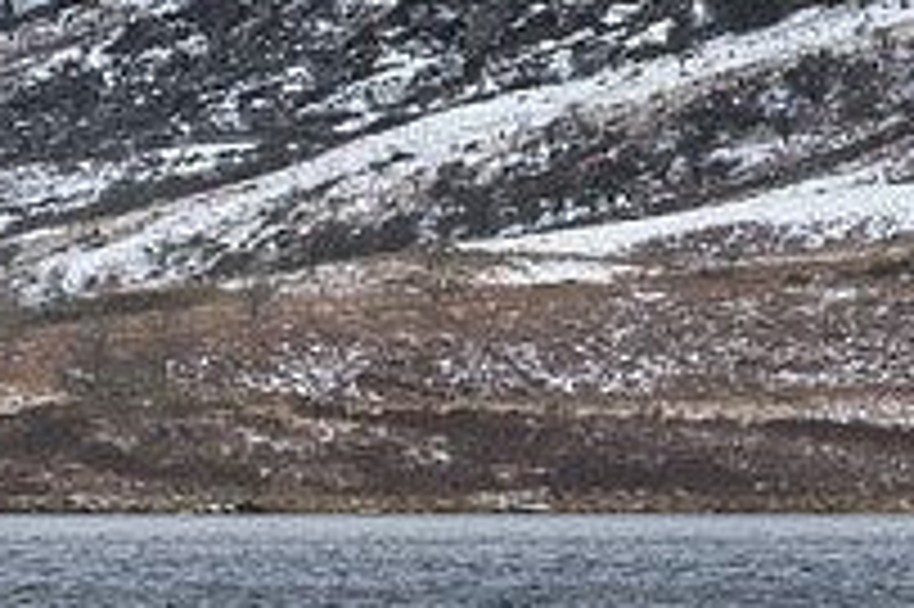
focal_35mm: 671
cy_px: -324
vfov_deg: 2.0
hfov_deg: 3.0
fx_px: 17022
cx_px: -1292
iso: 100
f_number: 11
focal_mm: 85
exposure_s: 1/13
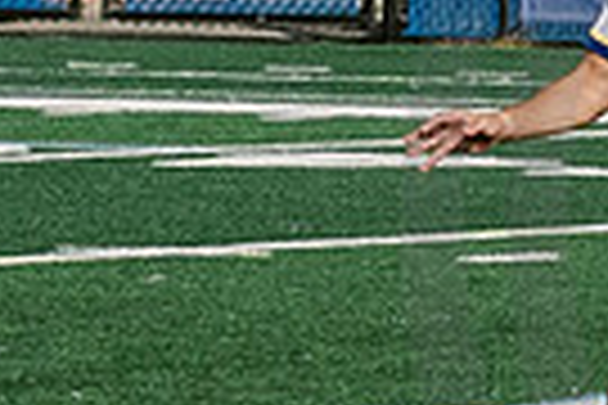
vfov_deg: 1.3
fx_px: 18205
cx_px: 713
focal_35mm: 1078
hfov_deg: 1.9
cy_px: 162
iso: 640
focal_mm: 70
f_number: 5.6
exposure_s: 1/5000
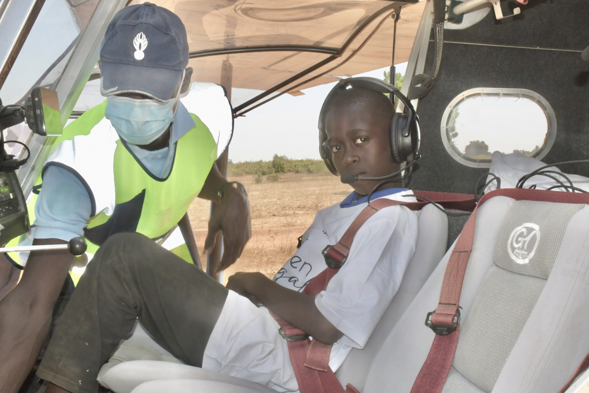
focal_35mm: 48
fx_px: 785
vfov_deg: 28.1
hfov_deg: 41.1
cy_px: 196
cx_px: 294
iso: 1100
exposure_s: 1/250
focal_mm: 24
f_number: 25
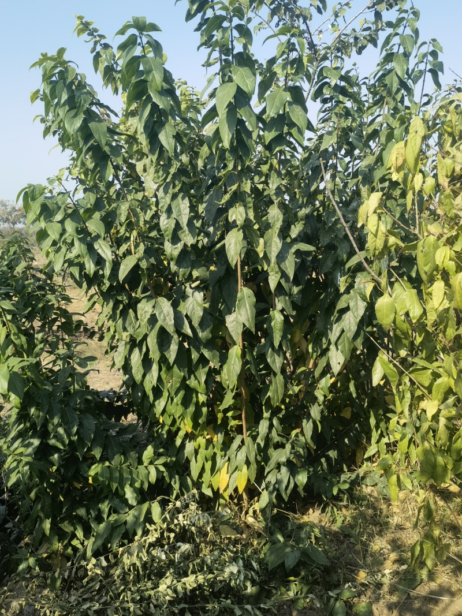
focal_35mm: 27
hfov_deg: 51.3
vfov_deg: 65.3
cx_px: 231
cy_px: 308
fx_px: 481
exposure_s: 1/1845
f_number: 1.9
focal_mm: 6.67
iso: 50
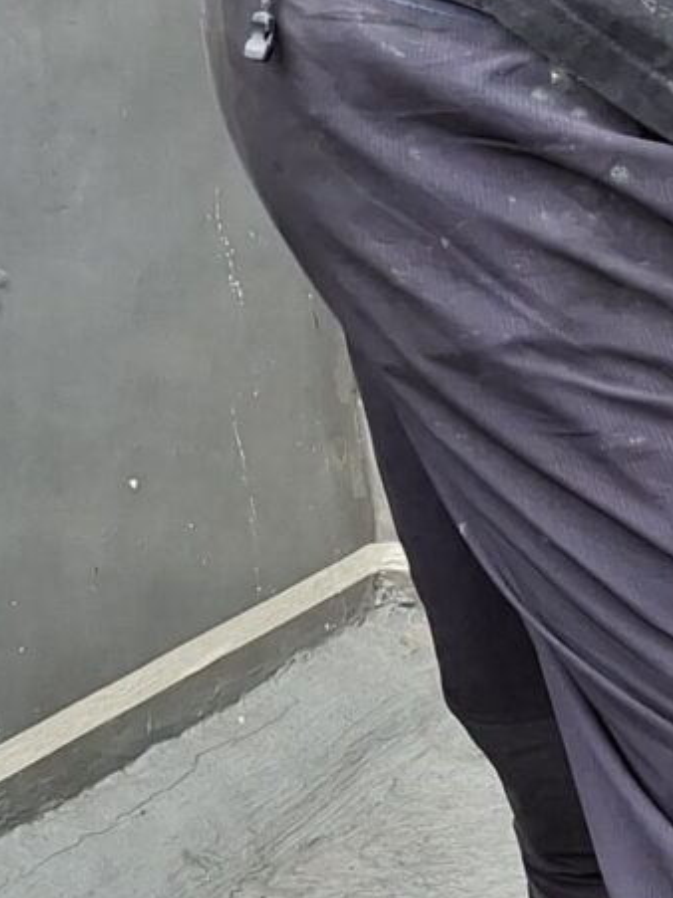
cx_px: 1551
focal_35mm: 142
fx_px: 3683
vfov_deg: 13.7
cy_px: 918
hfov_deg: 9.4
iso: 32
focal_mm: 4.69
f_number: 1.8
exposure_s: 1/373
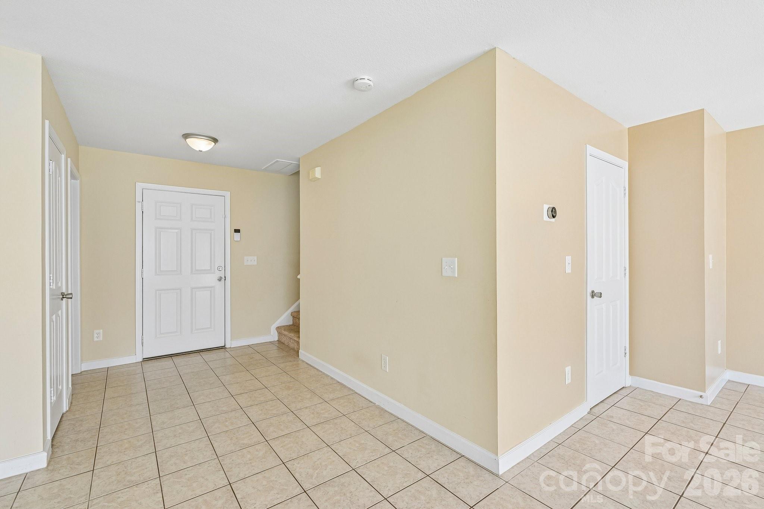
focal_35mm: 16
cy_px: 254
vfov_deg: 73.7
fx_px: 340
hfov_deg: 96.7
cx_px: 382
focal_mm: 16
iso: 100
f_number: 8
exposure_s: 1/30
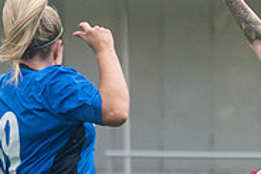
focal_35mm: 908
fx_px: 6588
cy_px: 189
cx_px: 446
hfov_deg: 2.3
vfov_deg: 1.5
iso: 360
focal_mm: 120
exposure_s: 1/1000
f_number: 4
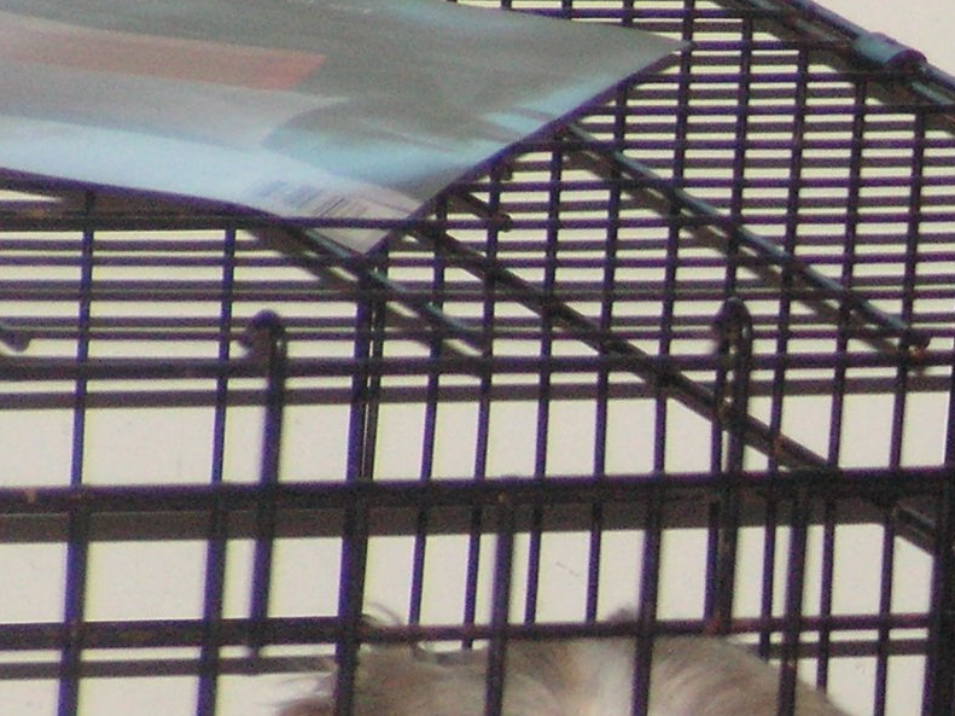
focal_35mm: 660
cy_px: 801
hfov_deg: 3.0
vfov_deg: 2.3
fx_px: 18206
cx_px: 1421
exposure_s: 1/200
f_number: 3.3
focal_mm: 34.1
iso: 160
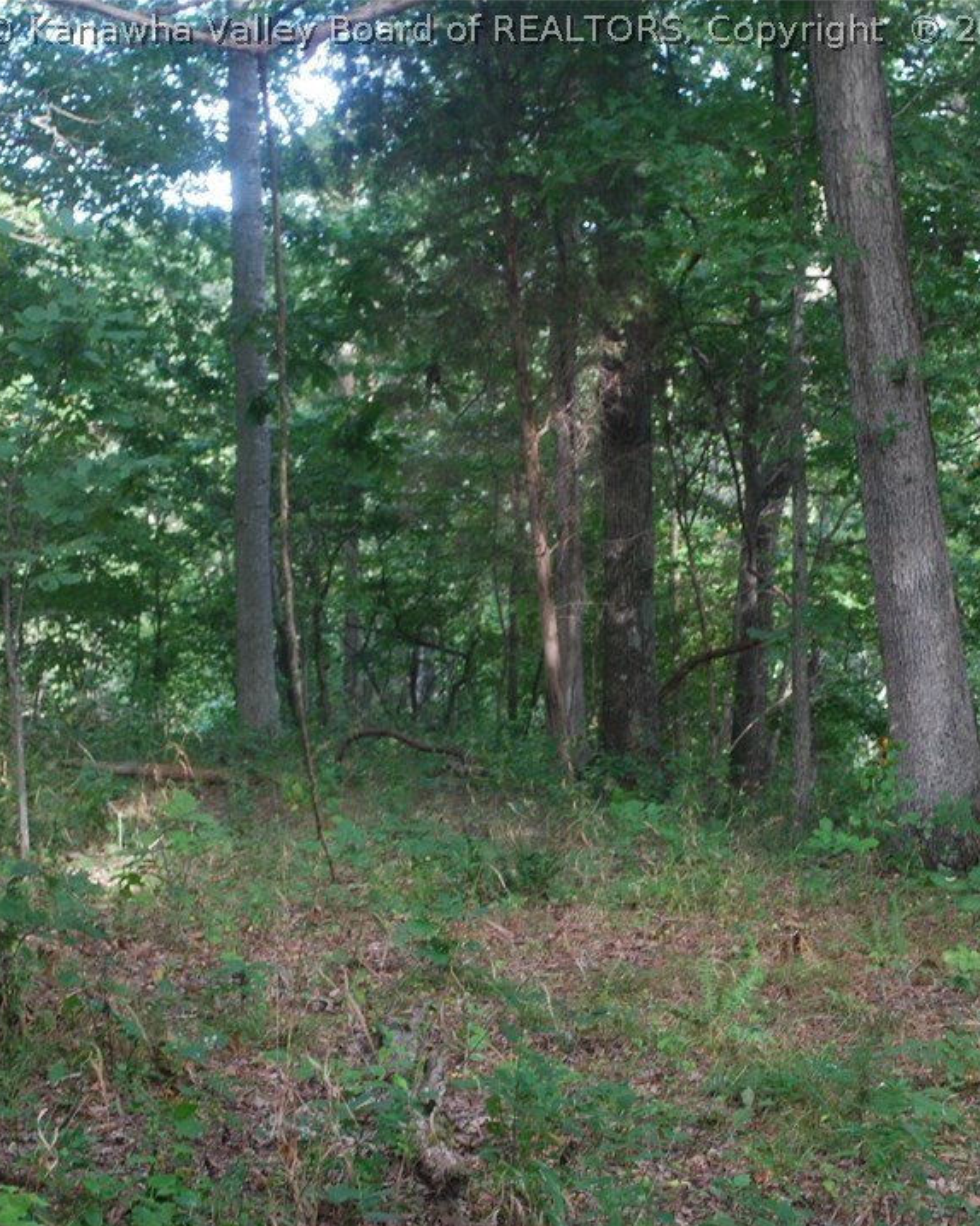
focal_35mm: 85
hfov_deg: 18.1
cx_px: 511
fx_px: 3083
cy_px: 616
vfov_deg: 22.5
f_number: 5.3
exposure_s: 1/30
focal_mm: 40
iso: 220
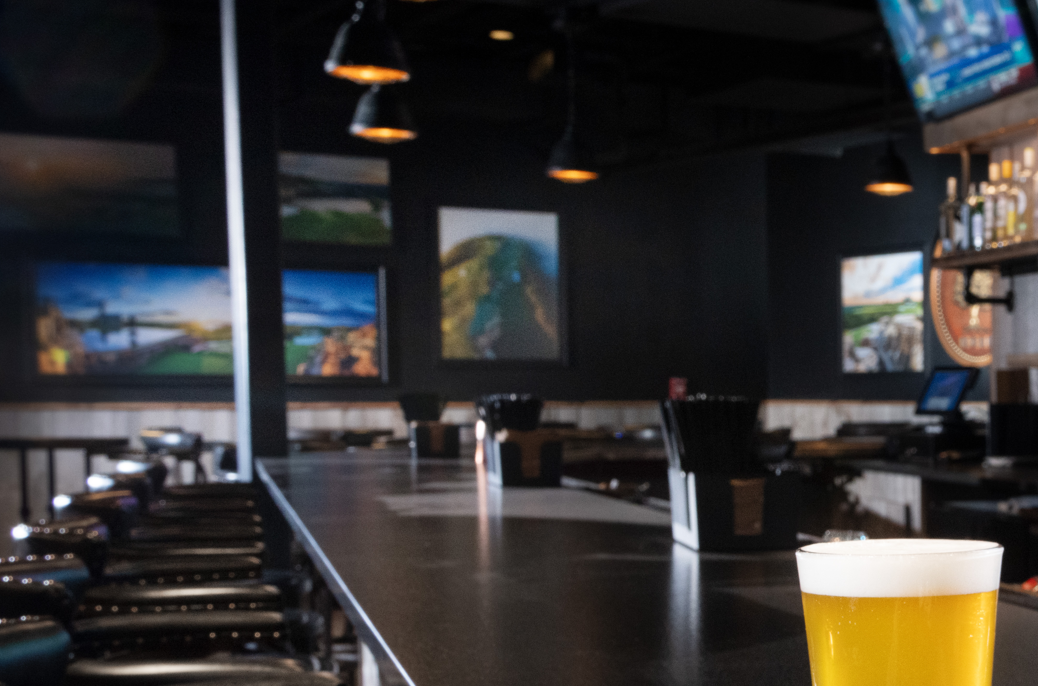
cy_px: 525
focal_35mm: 68
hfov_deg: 27.5
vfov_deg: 19.7
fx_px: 1955
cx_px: 1105
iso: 2500
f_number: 11
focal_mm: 31
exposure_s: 1/60
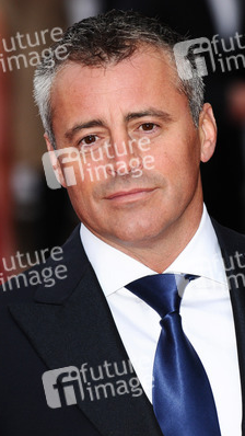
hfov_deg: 4.2
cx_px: 131
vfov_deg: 7.4
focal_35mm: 293
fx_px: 3377
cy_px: 218
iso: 320
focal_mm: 185
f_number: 4.5
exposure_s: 1/200
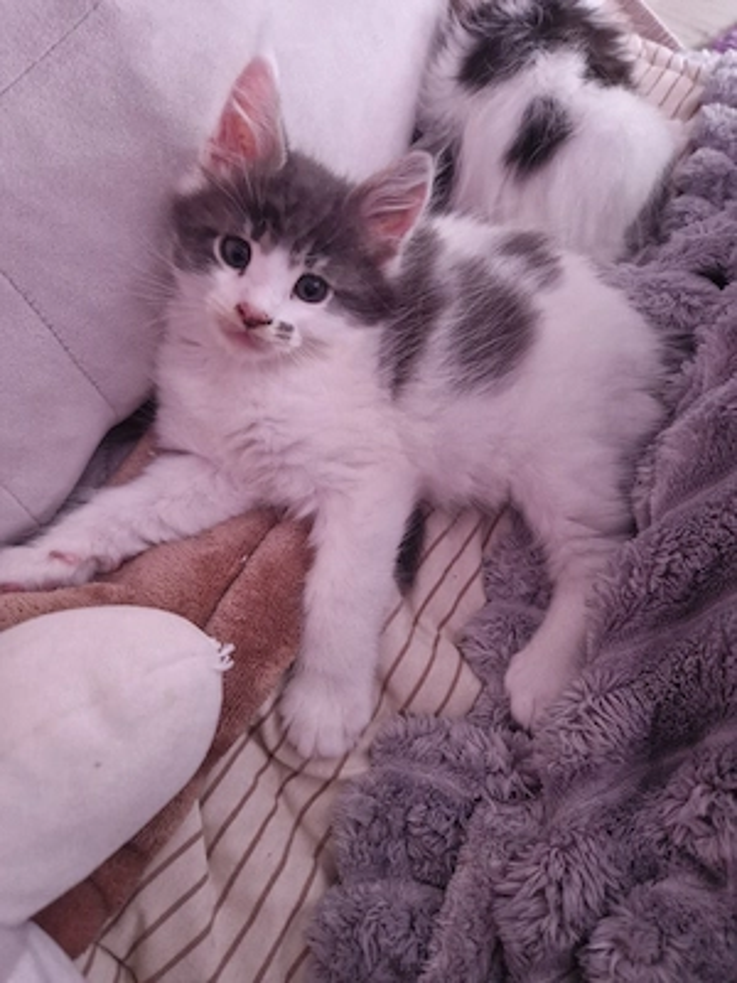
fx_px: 653
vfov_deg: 73.9
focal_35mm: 23
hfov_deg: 58.9
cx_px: 368
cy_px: 492
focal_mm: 5.4
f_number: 1.8
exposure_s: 1/50
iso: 800
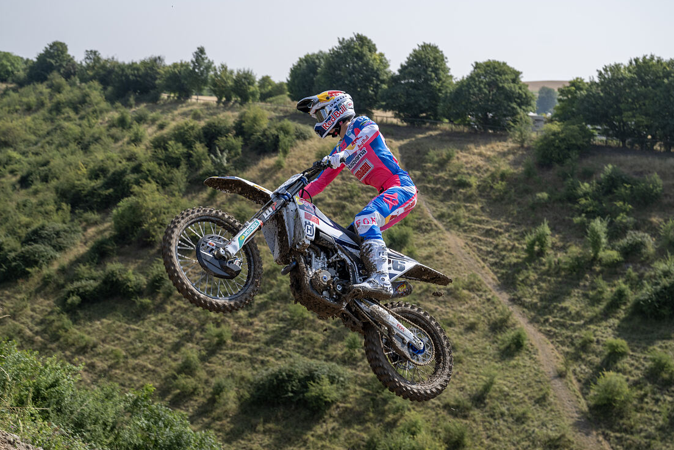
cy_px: 200
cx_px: 334
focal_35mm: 65
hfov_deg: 31.0
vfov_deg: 20.9
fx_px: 1217
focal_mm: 58
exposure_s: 1/1250
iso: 200
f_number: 5
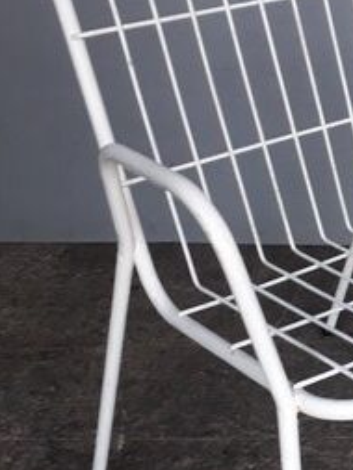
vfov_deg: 30.1
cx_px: 412
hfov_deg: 21.5
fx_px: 869
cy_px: 301
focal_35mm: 64
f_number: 1.9
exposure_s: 1/50
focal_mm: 3.6
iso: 100
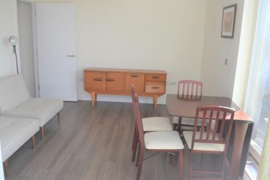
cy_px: 90
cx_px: 135
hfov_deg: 57.2
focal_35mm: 33
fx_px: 247
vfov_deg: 39.9
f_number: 5.6
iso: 400
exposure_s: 1/125
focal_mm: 22
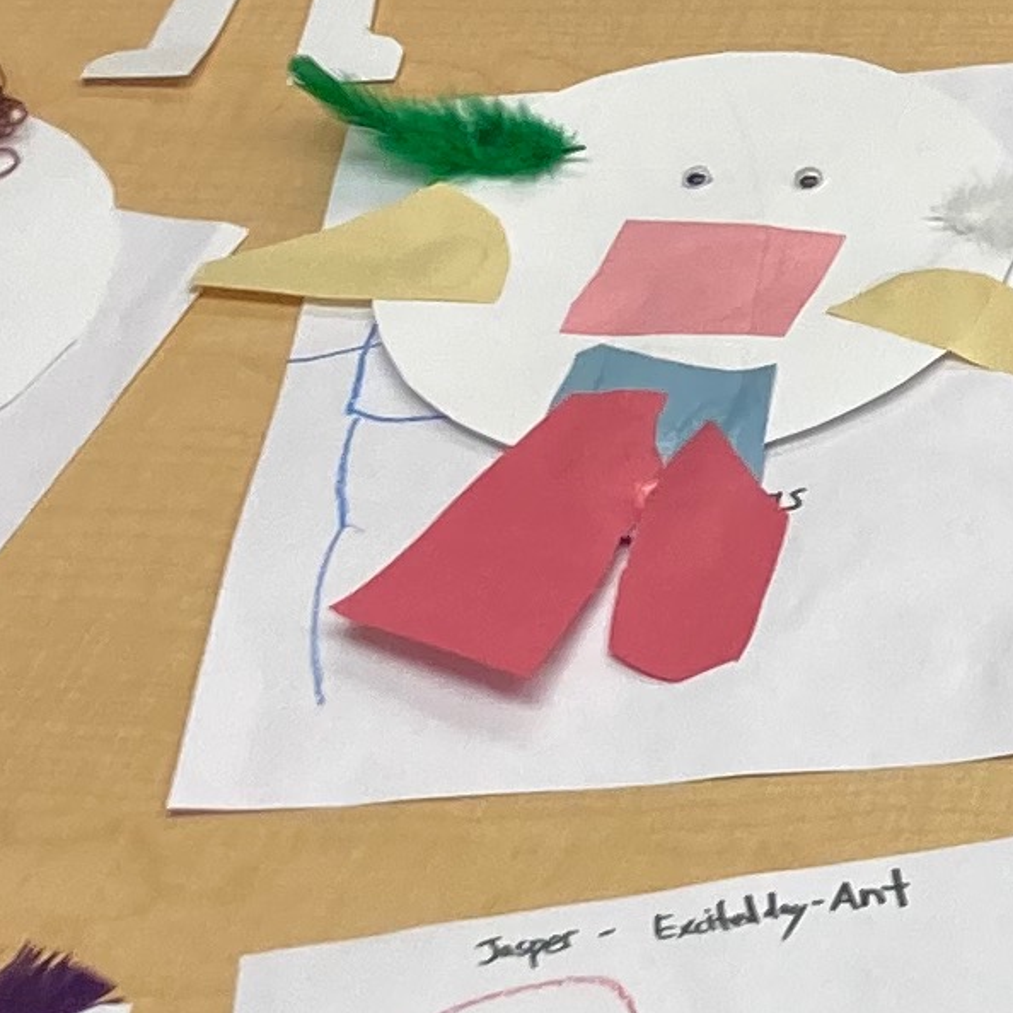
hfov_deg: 9.7
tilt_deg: -42.5
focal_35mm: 168
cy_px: 362
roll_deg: +2.1
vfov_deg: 10.4
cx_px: 2006
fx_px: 5562
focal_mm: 3.99
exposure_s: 1/120
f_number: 1.8
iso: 40
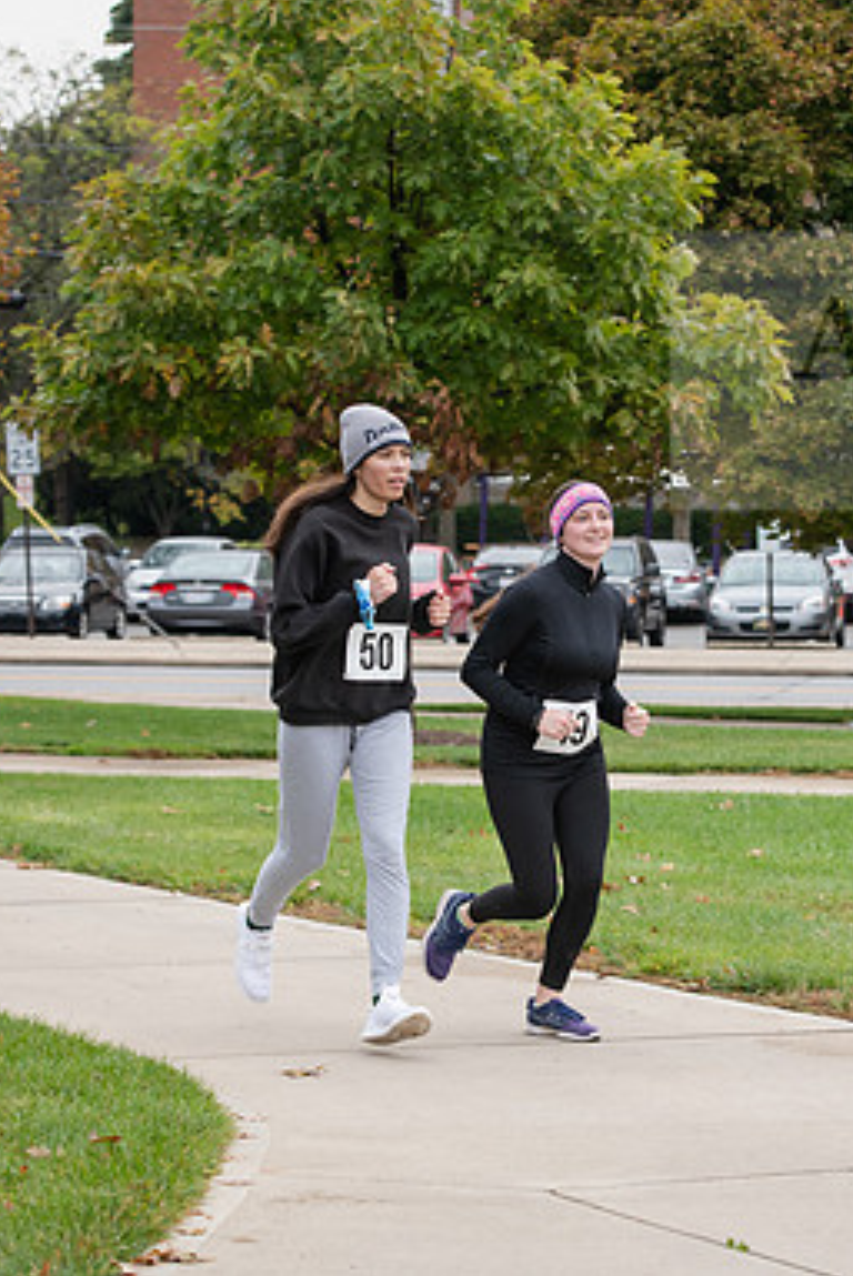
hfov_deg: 11.6
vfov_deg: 17.3
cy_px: 635
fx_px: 4186
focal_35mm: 118
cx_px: 570
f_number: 5
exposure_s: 1/320
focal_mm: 78
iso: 400
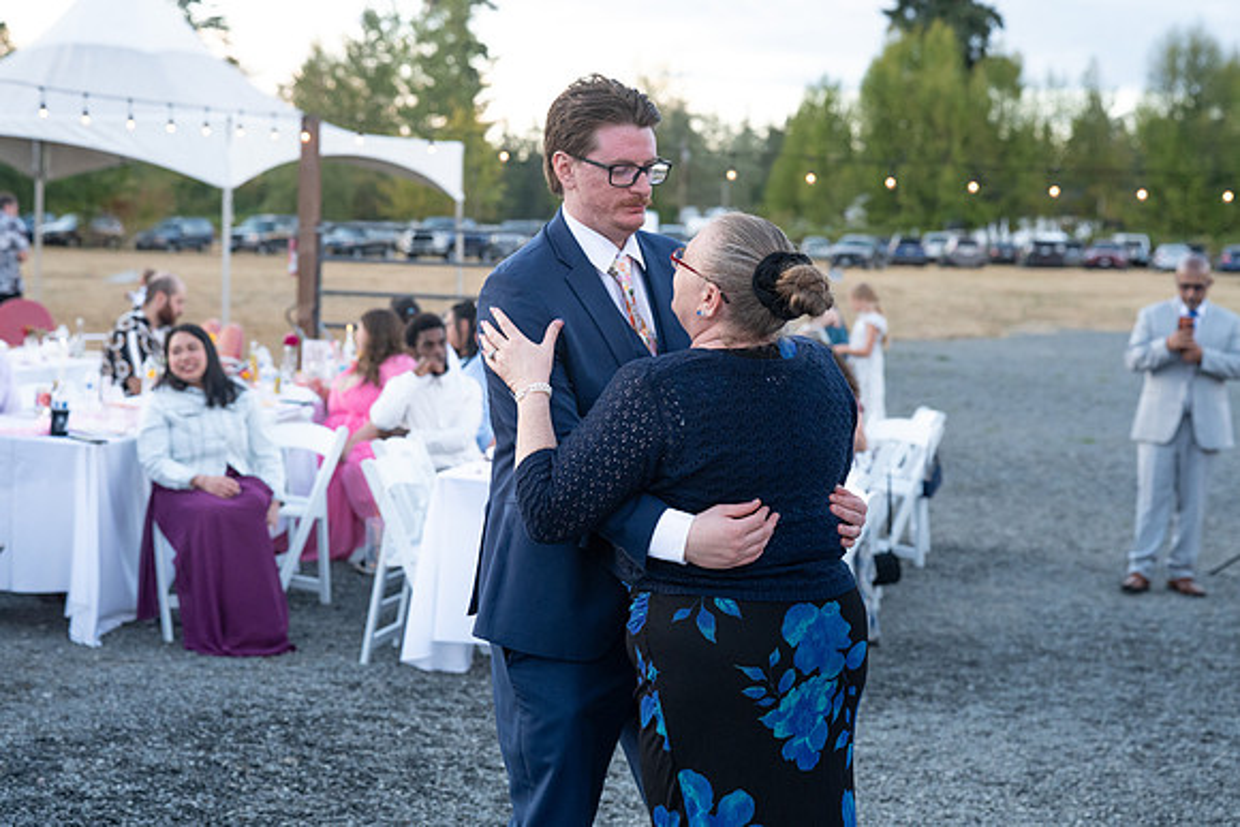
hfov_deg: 32.9
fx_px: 2102
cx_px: 620
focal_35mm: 61
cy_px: 414
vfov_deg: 22.3
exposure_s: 1/500
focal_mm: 61
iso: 2000
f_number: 4
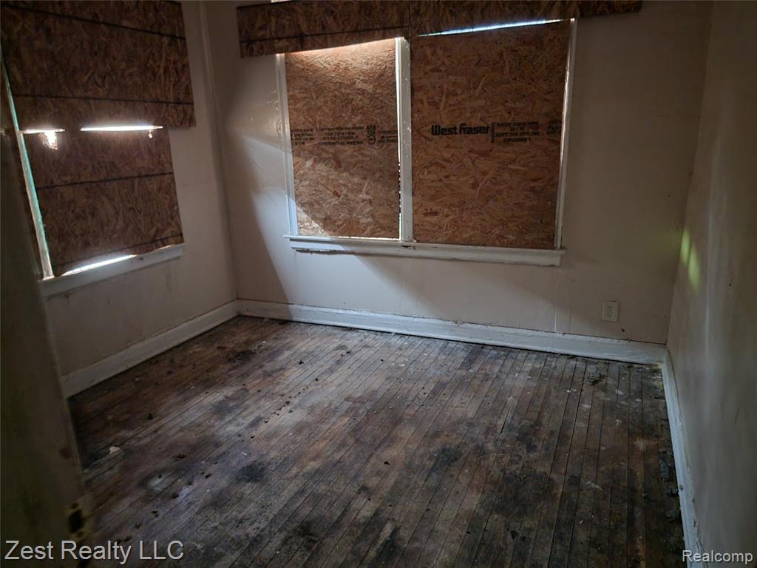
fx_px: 525
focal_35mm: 24
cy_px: 284
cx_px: 378
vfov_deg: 56.8
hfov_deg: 71.6
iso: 1600
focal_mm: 6.7
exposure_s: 1/9.99
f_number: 1.8
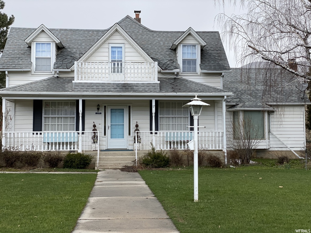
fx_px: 467
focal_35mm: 52
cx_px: 156
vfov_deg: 28.0
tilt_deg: +3.5
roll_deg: +0.5
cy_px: 116
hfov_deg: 36.8
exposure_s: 1/505
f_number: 2
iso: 20
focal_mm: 6
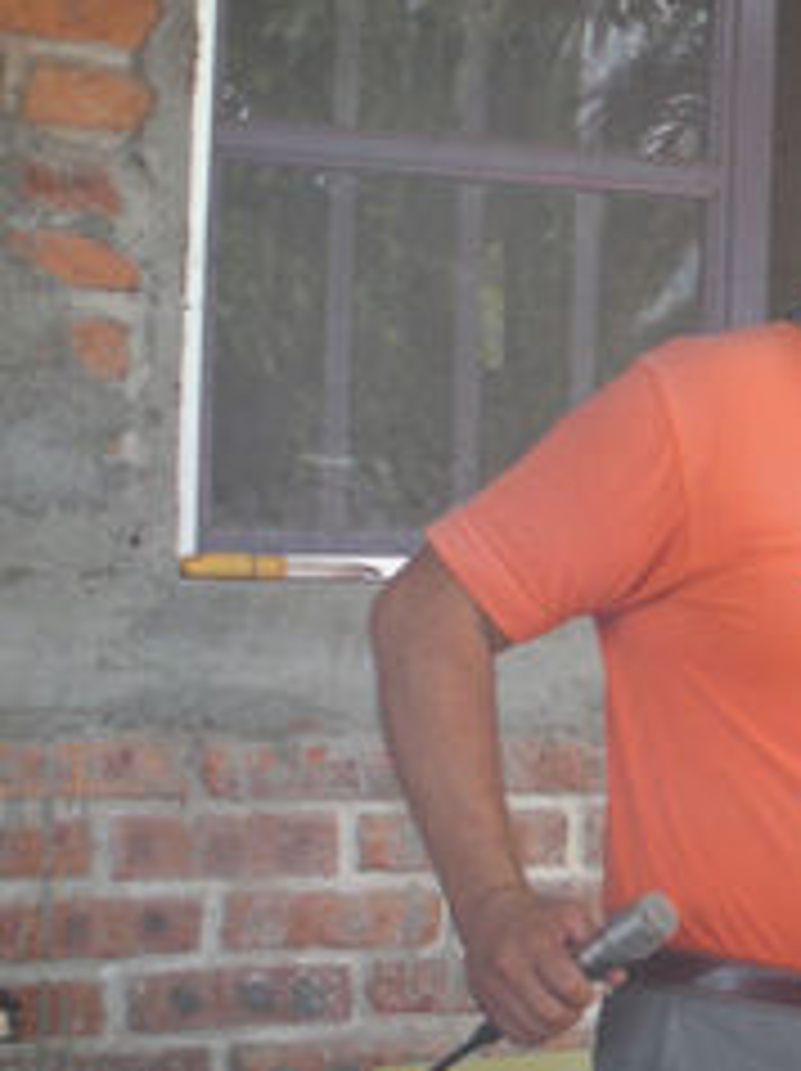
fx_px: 2998
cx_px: 1080
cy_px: 562
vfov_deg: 20.3
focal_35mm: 97
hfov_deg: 14.5
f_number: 3.5
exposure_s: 1/59.4
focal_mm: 6.3
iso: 93
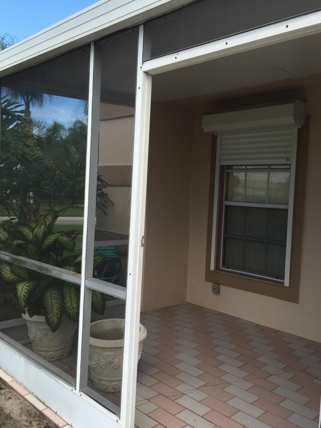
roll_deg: -2.5
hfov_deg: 44.1
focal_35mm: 32
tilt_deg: -1.8
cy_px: 213
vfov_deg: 56.8
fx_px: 396
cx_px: 166
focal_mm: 4.15
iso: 32
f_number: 2.2
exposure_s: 1/403
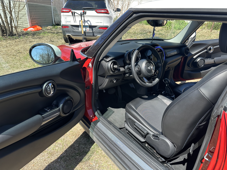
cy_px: 85
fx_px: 157
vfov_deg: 56.8
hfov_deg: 71.6
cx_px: 114
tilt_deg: -26.2
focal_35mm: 24
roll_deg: -1.7
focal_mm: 6.86
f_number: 1.78
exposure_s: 1/971
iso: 80
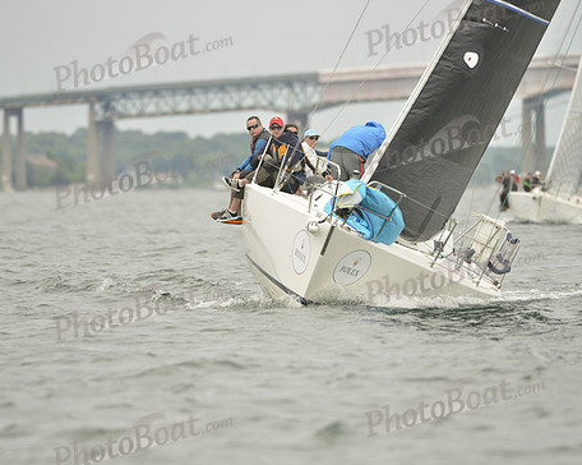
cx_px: 300
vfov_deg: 3.2
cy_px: 225
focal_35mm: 478
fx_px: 8226
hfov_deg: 4.1
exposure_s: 1/1250
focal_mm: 400
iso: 400
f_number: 4.5
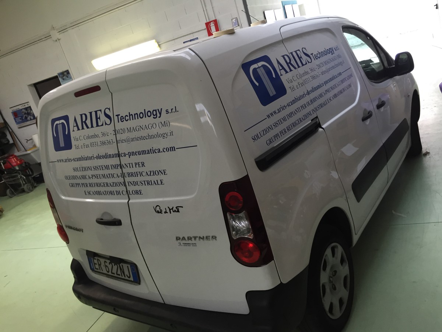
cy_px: 166
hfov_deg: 61.7
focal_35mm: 29
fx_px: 370
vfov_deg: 48.2
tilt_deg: -16.6
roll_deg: +16.3
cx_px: 221
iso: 100
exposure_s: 1/33
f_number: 2.2
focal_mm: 4.15
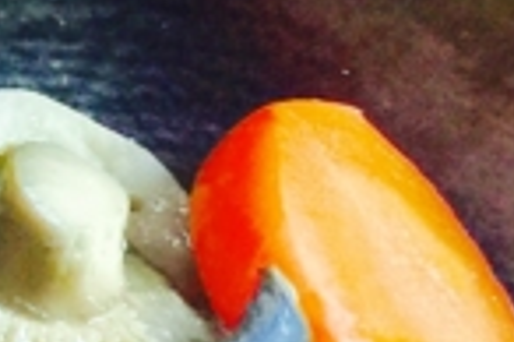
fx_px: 3023
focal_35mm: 212
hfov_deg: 8.3
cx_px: -1000
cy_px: 430
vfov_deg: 6.4
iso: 32
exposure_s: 1/30
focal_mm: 4.15
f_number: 2.2
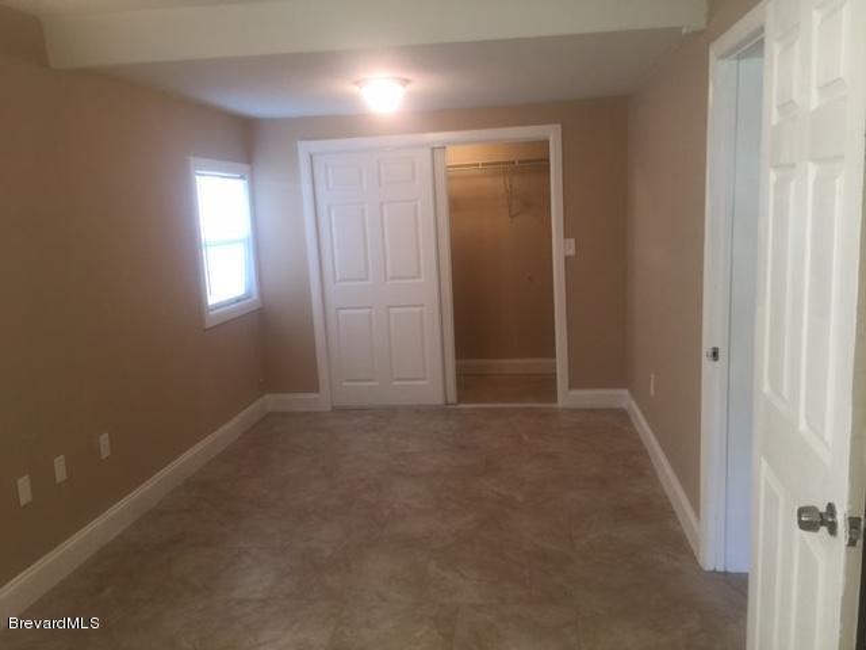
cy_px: 325
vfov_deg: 48.2
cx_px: 433
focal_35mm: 29
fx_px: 726
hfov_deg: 61.7
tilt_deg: -7.7
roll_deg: +1.4
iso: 40
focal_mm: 4.15
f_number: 2.2
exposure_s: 1/30
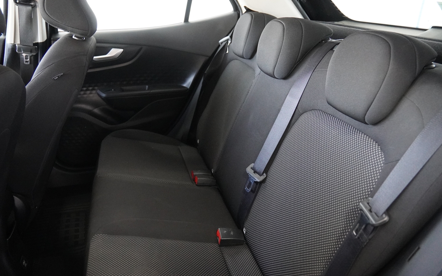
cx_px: 223
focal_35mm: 27
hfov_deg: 69.4
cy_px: 139
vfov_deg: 46.7
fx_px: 319
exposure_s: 1/160
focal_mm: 17
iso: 5000
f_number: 2.8
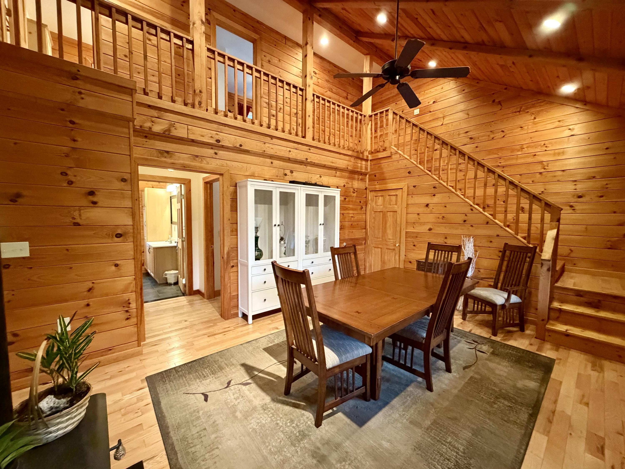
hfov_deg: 102.1
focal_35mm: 14
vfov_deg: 85.7
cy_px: 234
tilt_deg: -4.3
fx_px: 253
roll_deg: -0.3
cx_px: 312
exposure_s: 1/60
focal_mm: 2.22
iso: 1000
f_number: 2.2
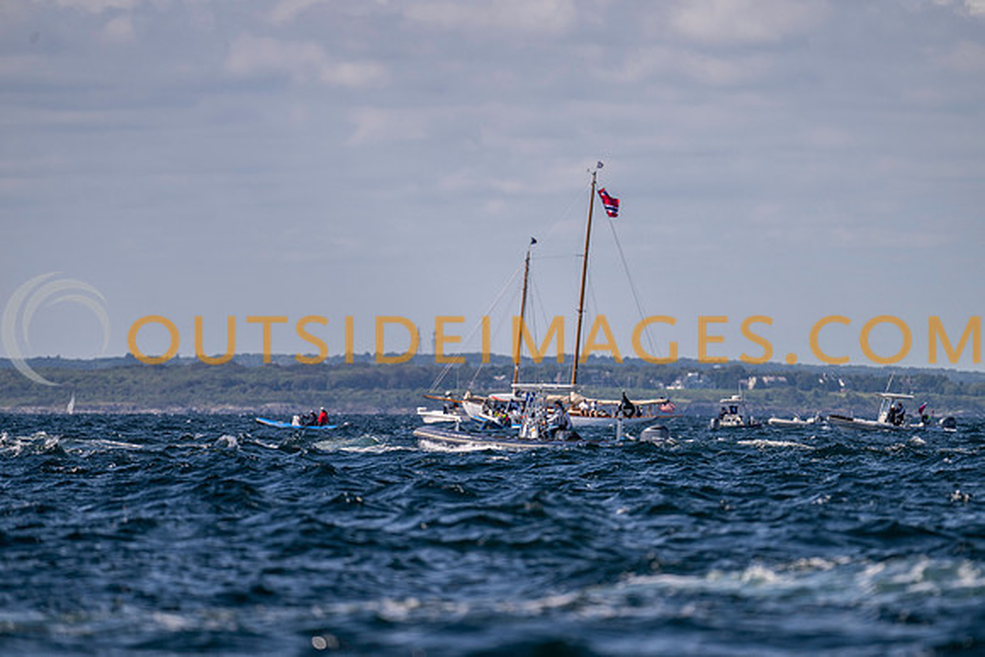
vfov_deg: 3.4
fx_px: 11098
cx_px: 492
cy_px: 328
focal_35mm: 406
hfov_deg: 5.1
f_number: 4.5
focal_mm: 400
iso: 200
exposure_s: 1/3200
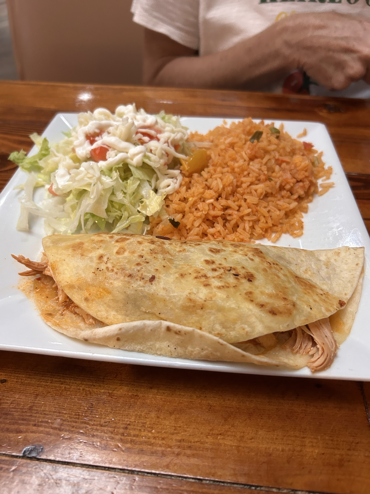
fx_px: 371
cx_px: 185
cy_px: 247
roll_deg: -1.4
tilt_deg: -42.1
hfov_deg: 53.1
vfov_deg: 67.3
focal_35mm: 26
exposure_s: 1/60
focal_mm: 5.7
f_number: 1.5
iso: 320
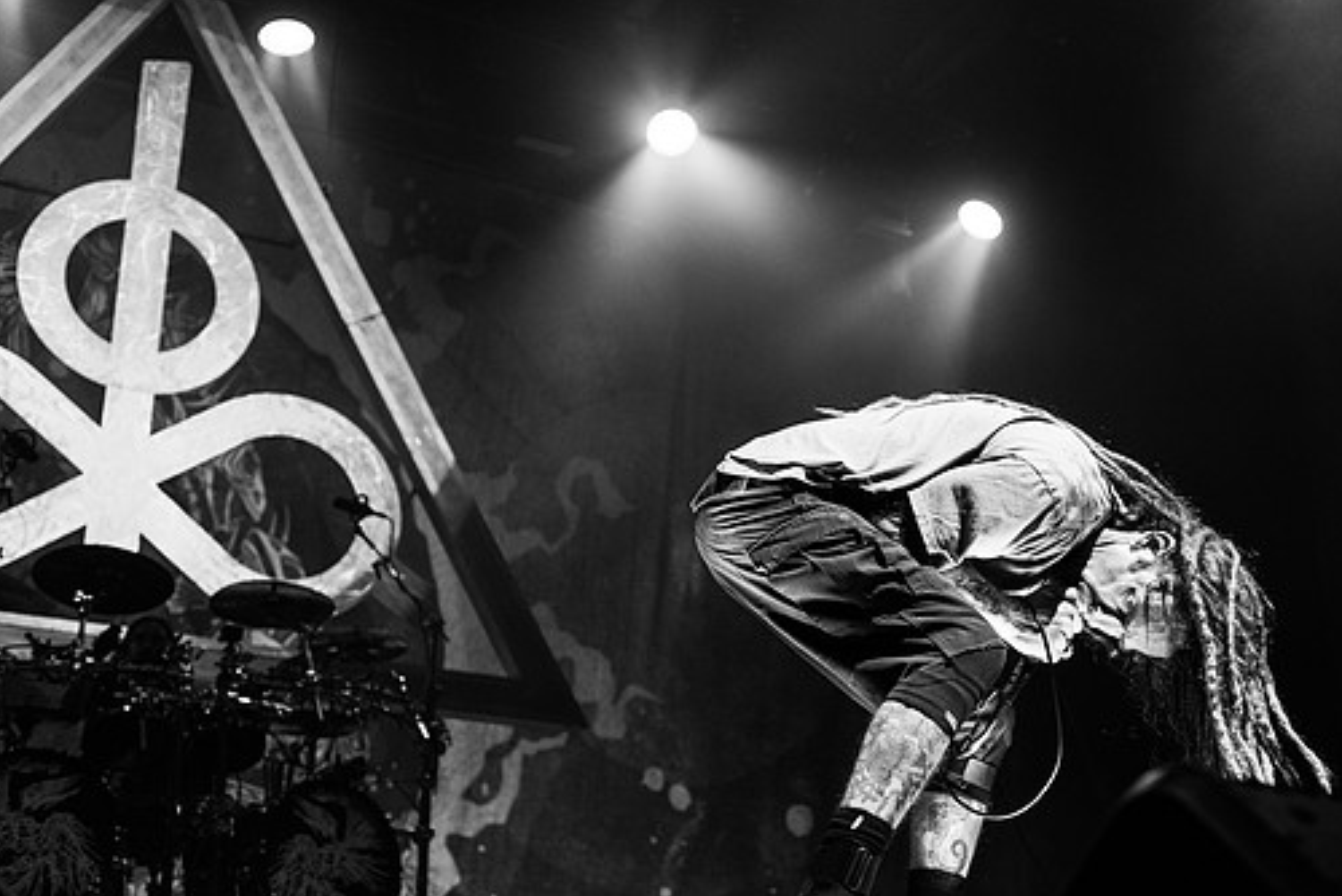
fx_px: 1902
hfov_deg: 38.8
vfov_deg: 26.5
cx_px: 738
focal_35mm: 51
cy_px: 500
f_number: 3.2
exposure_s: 1/320
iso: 3200
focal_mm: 44
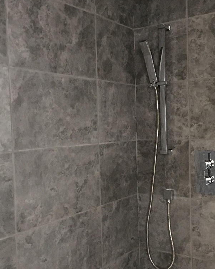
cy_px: 146
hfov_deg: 33.3
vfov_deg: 41.1
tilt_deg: -3.0
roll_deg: +0.1
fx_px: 358
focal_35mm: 45
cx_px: 132
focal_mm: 4.15
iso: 125
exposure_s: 1/4
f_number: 2.2
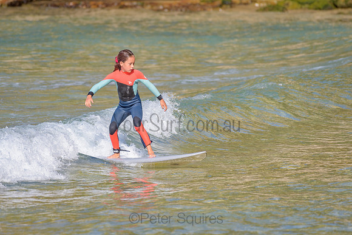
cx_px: 138
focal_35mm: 613
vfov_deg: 2.2
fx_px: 5998
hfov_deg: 3.4
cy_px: 91
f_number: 5.6
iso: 200
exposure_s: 1/2000
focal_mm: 500
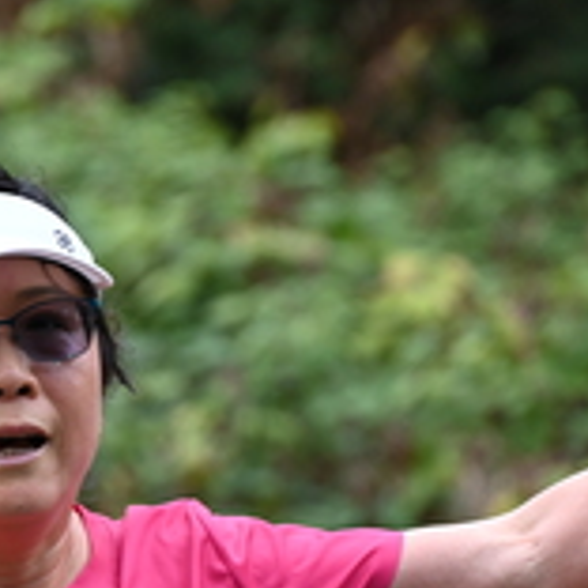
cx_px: -87
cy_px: 514
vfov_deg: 2.9
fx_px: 11531
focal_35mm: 600
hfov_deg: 2.9
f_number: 6.3
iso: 400
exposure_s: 1/320
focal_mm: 200
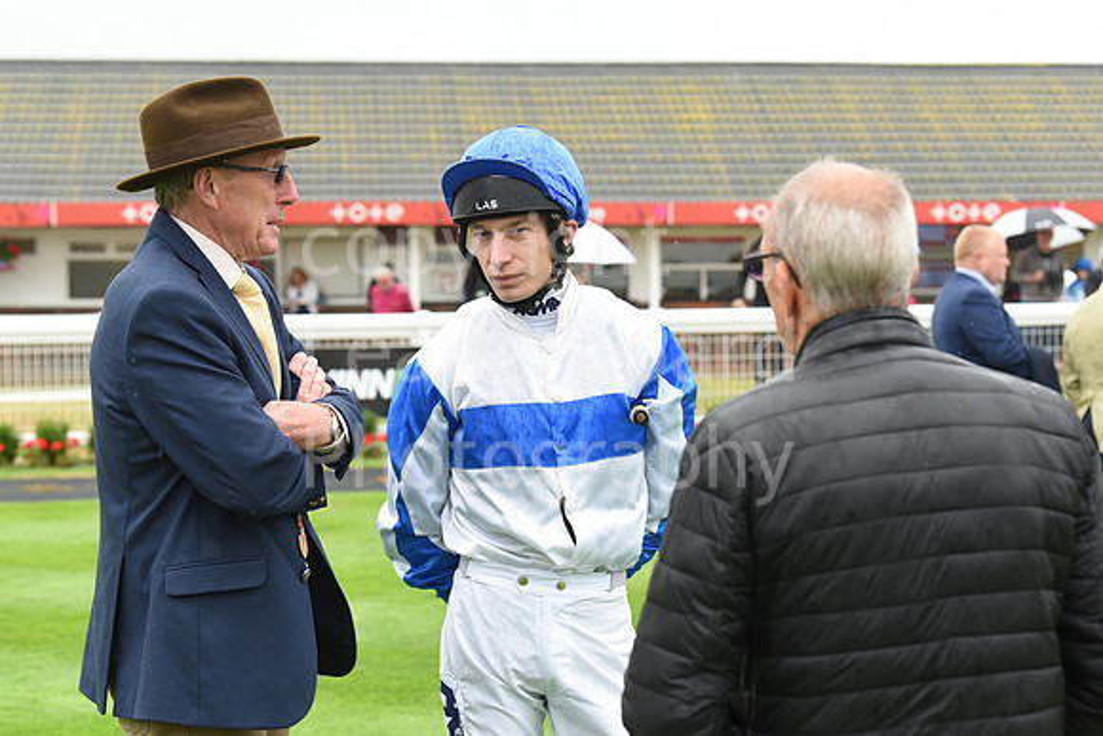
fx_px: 2145
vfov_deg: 19.5
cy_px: 368
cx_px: 552
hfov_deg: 28.8
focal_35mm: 70
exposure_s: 1/800
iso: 1000
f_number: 5
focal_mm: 70
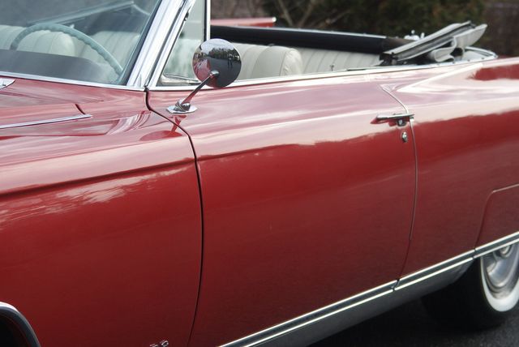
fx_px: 1515
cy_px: 174
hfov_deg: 19.4
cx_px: 260
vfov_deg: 13.1
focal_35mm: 105
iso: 100
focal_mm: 70
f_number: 5.6
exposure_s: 1/200
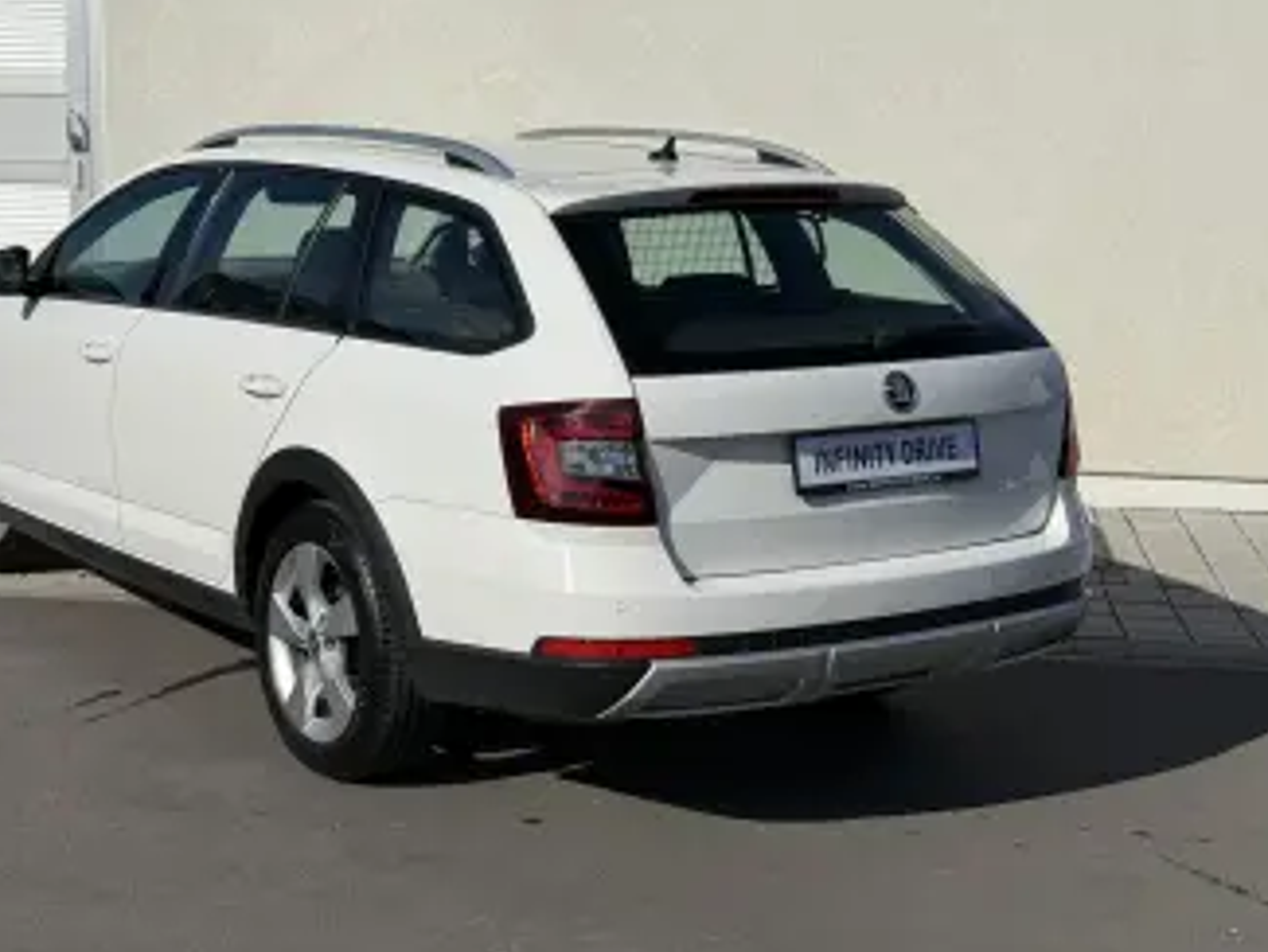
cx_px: 515
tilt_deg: -9.5
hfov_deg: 32.6
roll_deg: -1.2
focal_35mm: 59
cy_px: 437
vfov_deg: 24.8
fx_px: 2162
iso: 50
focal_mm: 6.76
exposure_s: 1/13333
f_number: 1.78
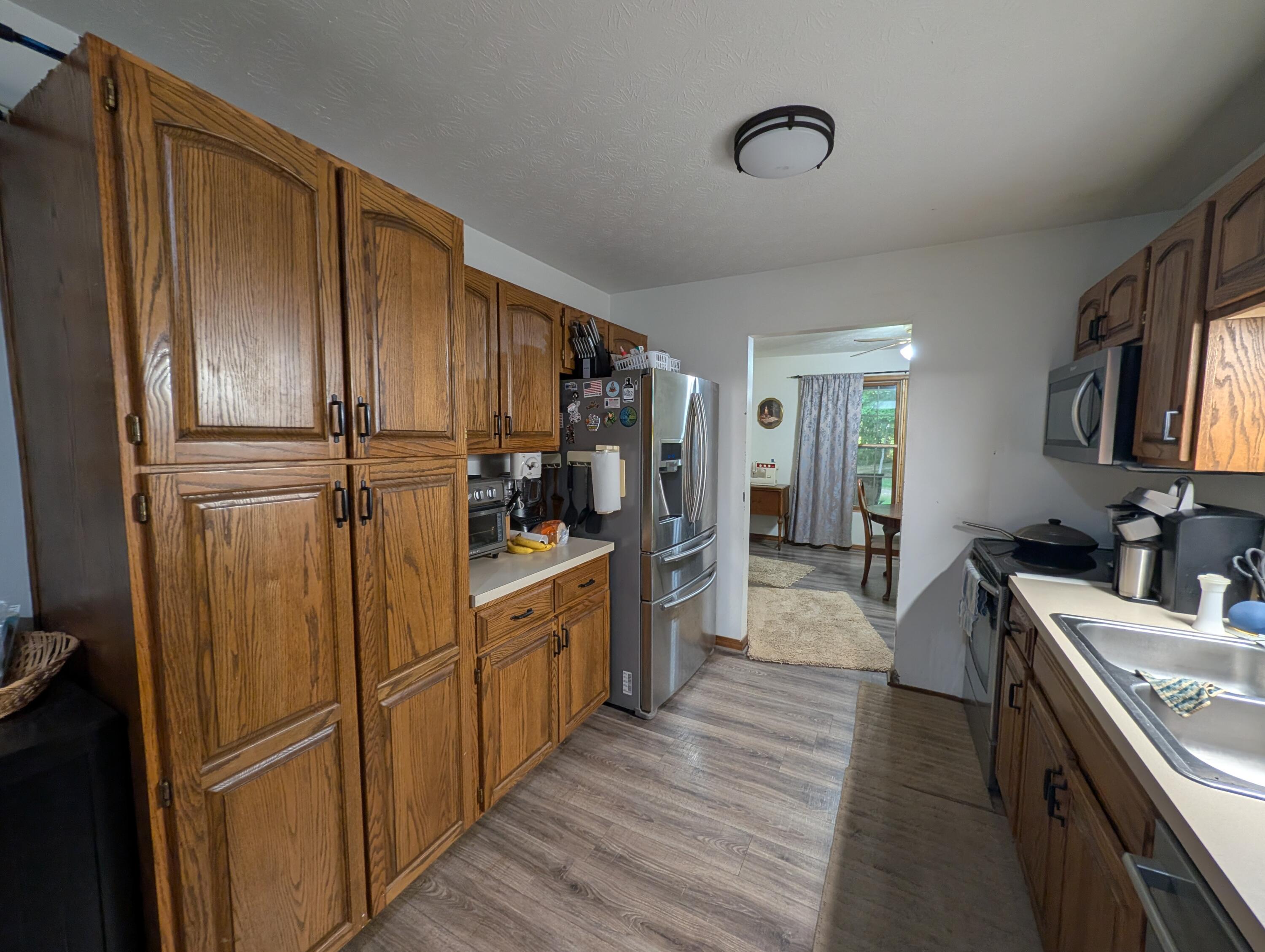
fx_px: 439
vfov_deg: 94.6
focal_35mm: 12
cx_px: 632
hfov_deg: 110.5
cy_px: 476
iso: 76
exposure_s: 1/40
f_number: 1.7
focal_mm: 2.02
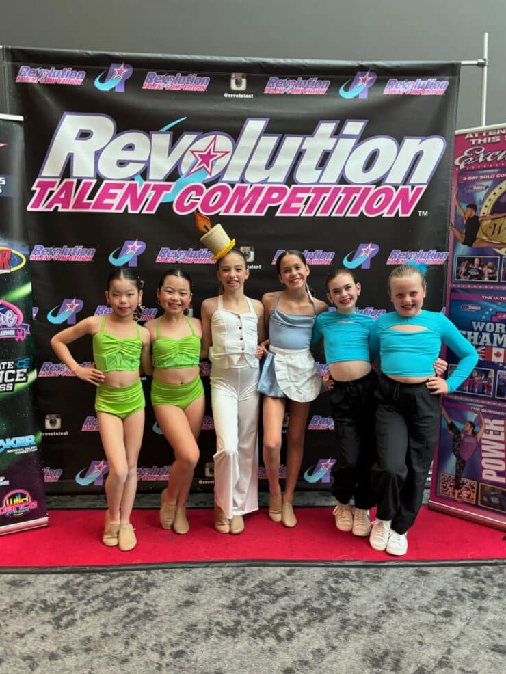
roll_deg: +0.8
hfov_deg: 51.4
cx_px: 252
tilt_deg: -8.2
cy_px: 336
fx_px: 526
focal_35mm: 27
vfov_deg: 65.3
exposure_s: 1/60
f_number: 1.6
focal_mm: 5.96
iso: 250
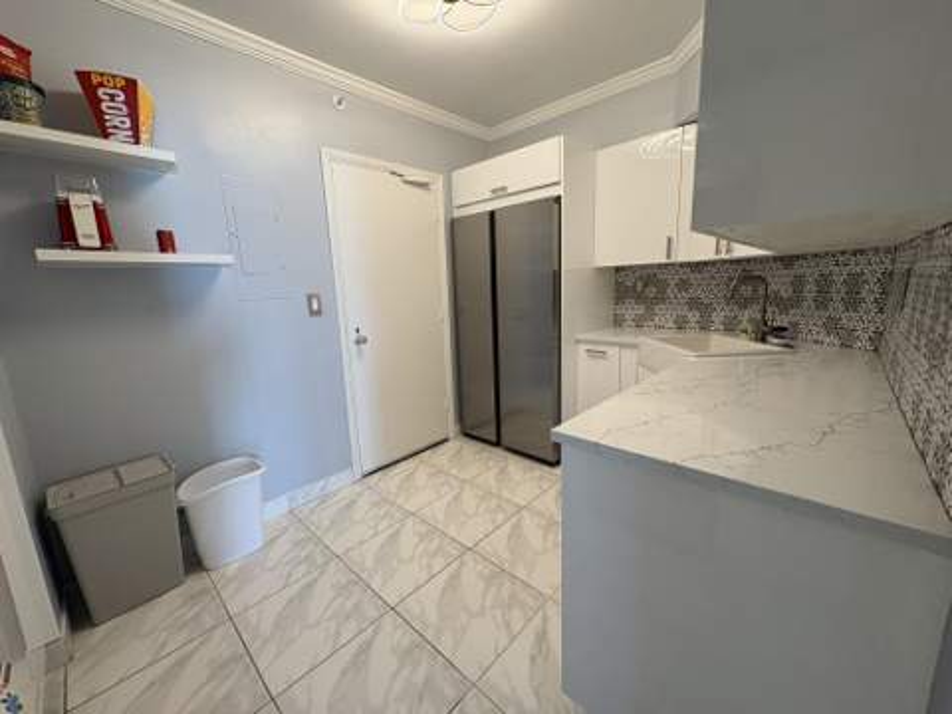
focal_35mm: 14
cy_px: 357
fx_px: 385
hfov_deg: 102.1
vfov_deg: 85.7
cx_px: 476
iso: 125
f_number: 2.2
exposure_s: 1/60
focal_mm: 2.22
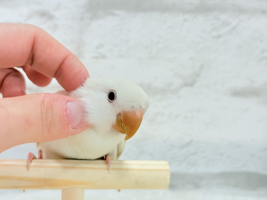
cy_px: 100
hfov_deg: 36.8
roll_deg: -2.2
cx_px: 134
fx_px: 401
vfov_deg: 28.0
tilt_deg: -3.8
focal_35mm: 52
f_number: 1.6
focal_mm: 5.96
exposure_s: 1/100
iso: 64
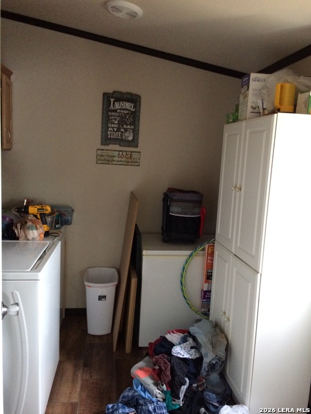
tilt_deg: -11.4
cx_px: 156
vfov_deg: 61.7
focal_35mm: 29
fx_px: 347
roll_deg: -1.3
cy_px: 207
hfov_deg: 48.2
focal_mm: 4.15
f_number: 2.2
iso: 320
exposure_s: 1/25
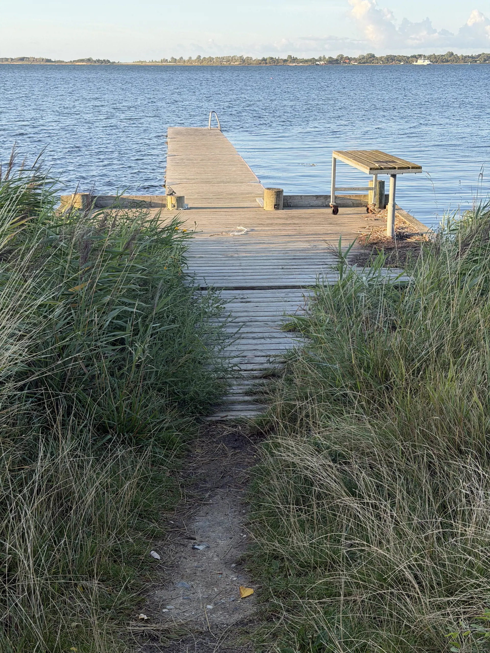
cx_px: 245
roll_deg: -0.3
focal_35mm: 48
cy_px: 326
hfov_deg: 30.3
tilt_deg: -15.9
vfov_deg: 39.7
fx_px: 906
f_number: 1.78
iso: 64
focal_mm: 6.76
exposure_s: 1/706
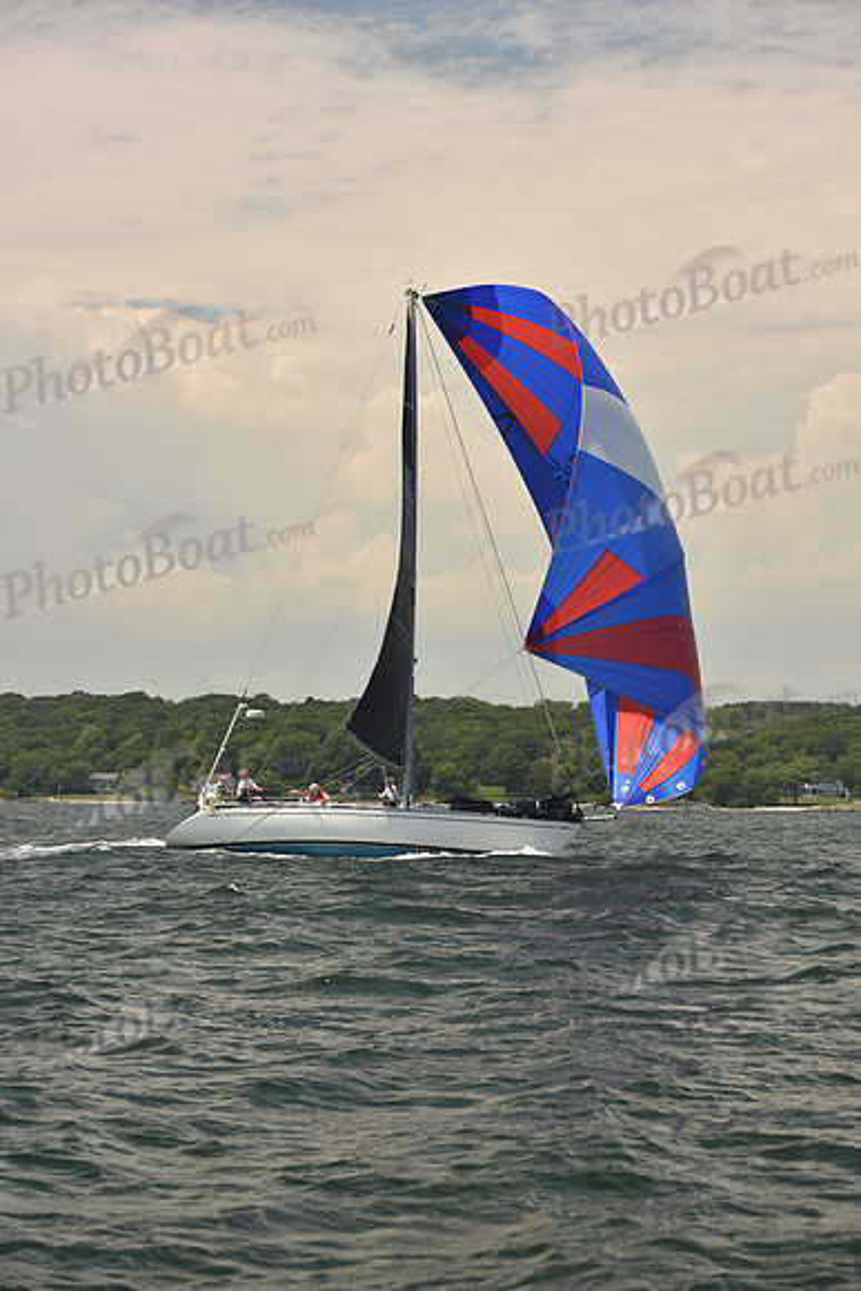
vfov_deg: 26.0
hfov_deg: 17.5
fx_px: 2796
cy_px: 646
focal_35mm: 78
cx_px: 430
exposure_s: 1/640
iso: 250
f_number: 6.3
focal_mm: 78
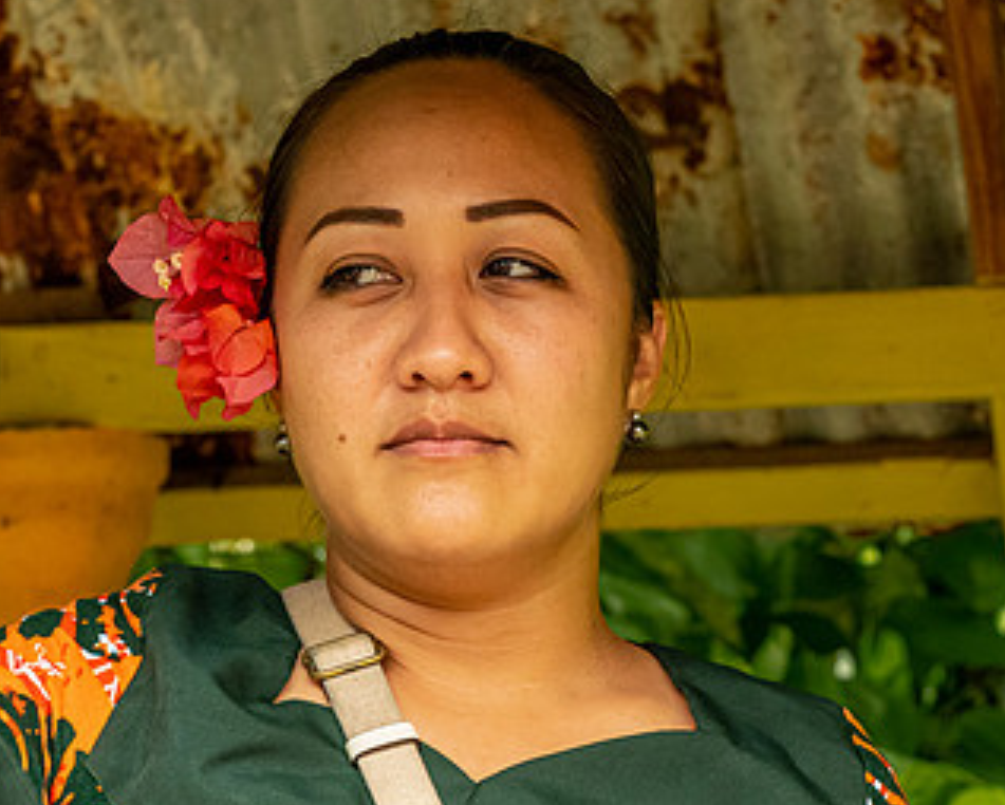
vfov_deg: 9.1
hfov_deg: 11.3
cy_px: 512
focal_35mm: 170
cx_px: 567
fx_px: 5060
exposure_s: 1/320
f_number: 8
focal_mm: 70
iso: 2200
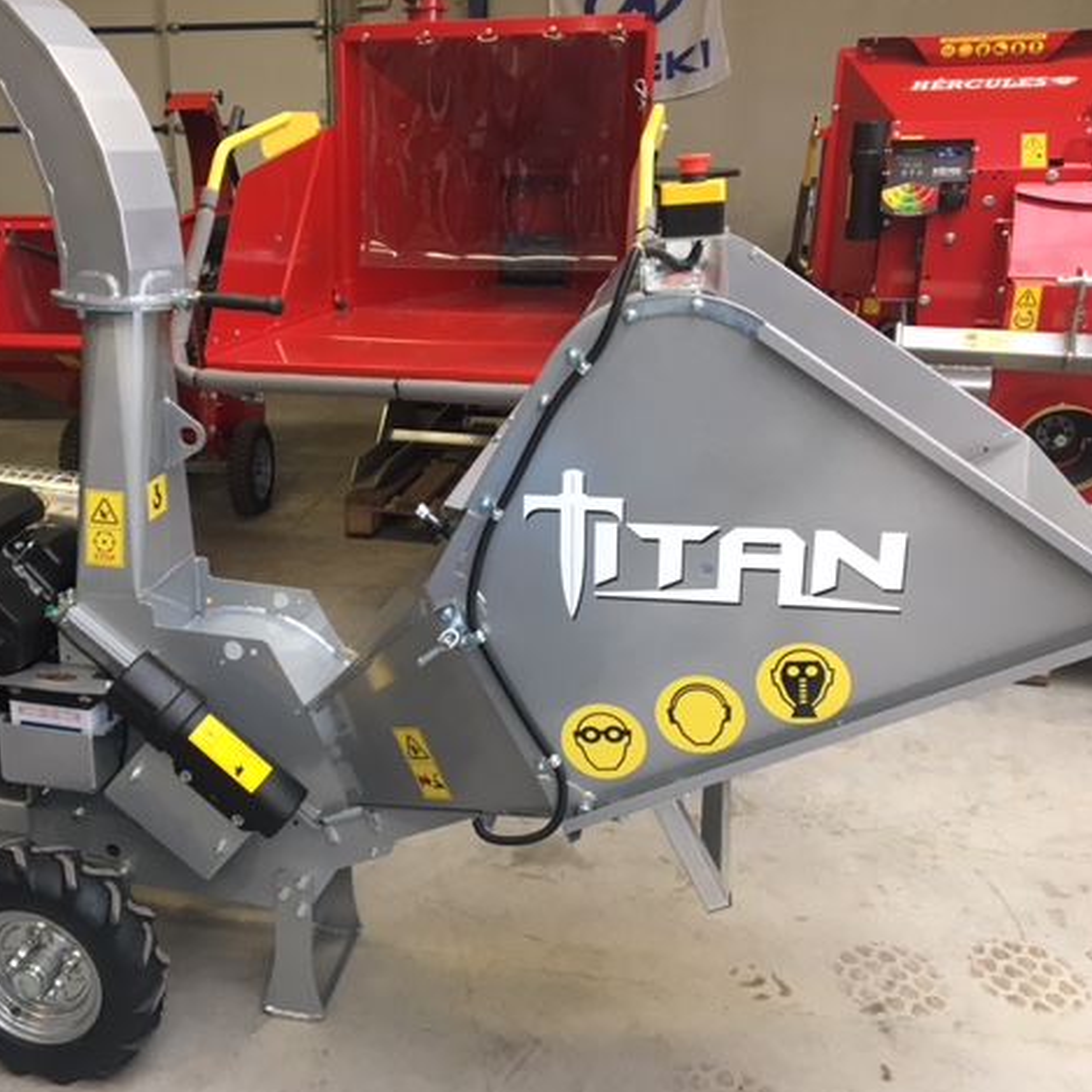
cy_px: 549
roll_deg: +0.3
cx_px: 393
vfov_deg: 47.2
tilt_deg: -18.7
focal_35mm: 35
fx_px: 1249
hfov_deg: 46.7
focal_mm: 4.15
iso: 80
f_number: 2.2
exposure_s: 1/33
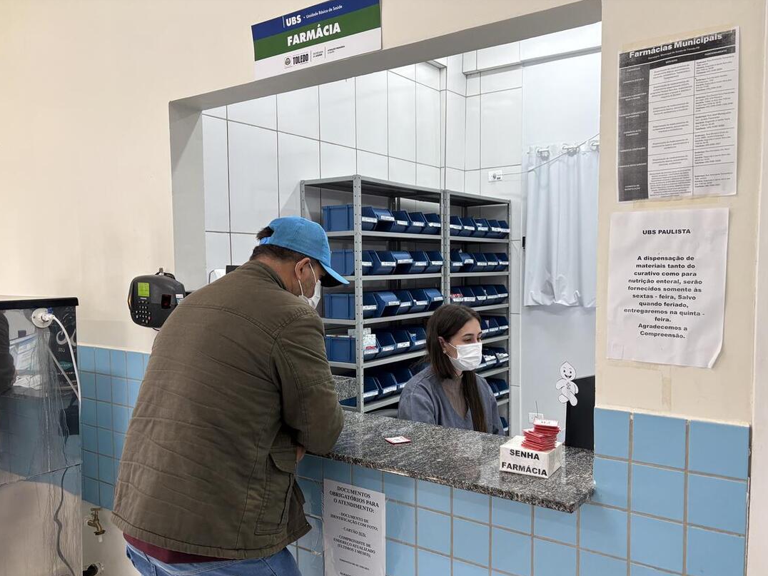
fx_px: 643
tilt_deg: -4.1
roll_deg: +1.0
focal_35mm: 29
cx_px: 390
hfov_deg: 61.7
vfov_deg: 48.1
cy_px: 318
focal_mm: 5.96
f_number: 1.6
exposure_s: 1/120
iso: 125
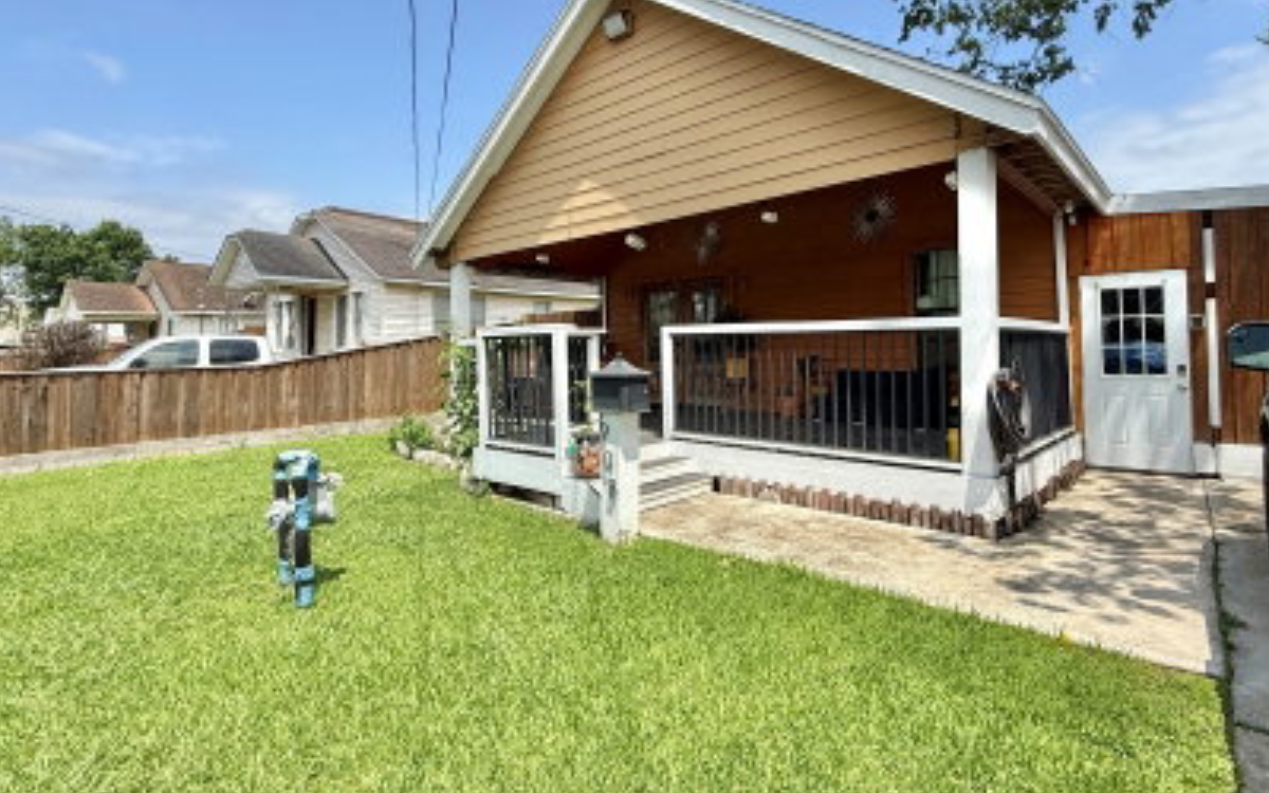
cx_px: 695
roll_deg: +0.3
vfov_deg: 61.8
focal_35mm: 19
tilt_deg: +3.5
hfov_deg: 87.7
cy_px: 327
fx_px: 657
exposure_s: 1/1848
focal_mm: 2.22
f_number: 2.2
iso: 50
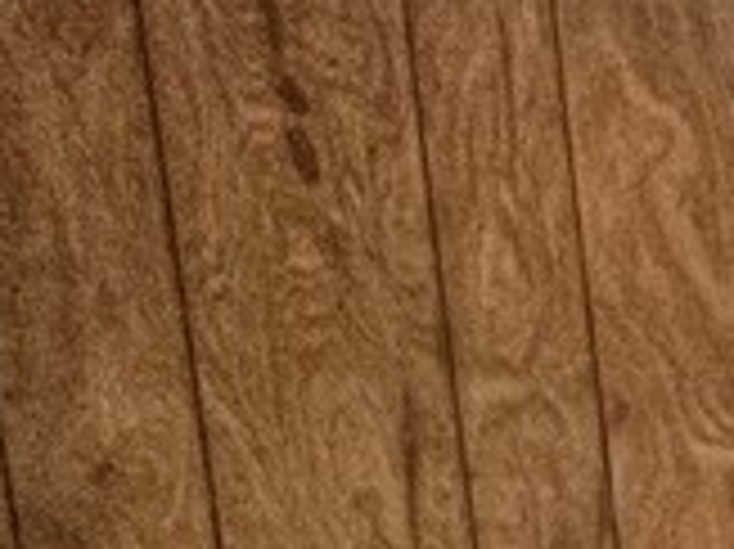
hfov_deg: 11.6
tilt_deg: -8.8
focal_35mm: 88
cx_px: 2188
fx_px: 1865
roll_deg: -0.3
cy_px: 738
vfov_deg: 15.8
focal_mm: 2.22
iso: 160
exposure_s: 1/99
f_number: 2.2
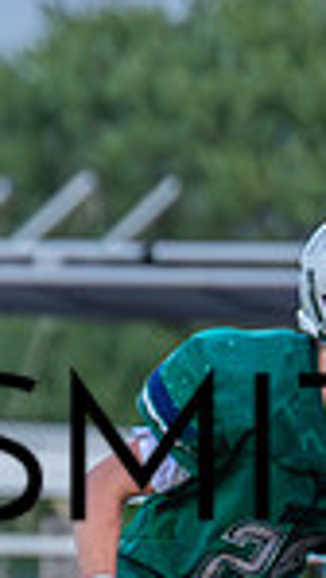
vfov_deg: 1.5
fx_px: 22153
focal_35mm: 1444
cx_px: -882
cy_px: 284
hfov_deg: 0.8
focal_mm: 200
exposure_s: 1/1000
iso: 1250
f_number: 2.8
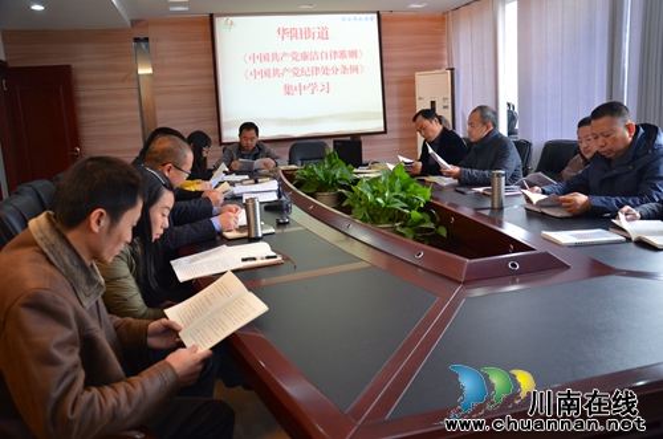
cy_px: 220
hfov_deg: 59.6
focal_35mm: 32
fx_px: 579
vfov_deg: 41.5
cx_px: 332
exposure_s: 1/50
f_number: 3.8
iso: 800
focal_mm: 21
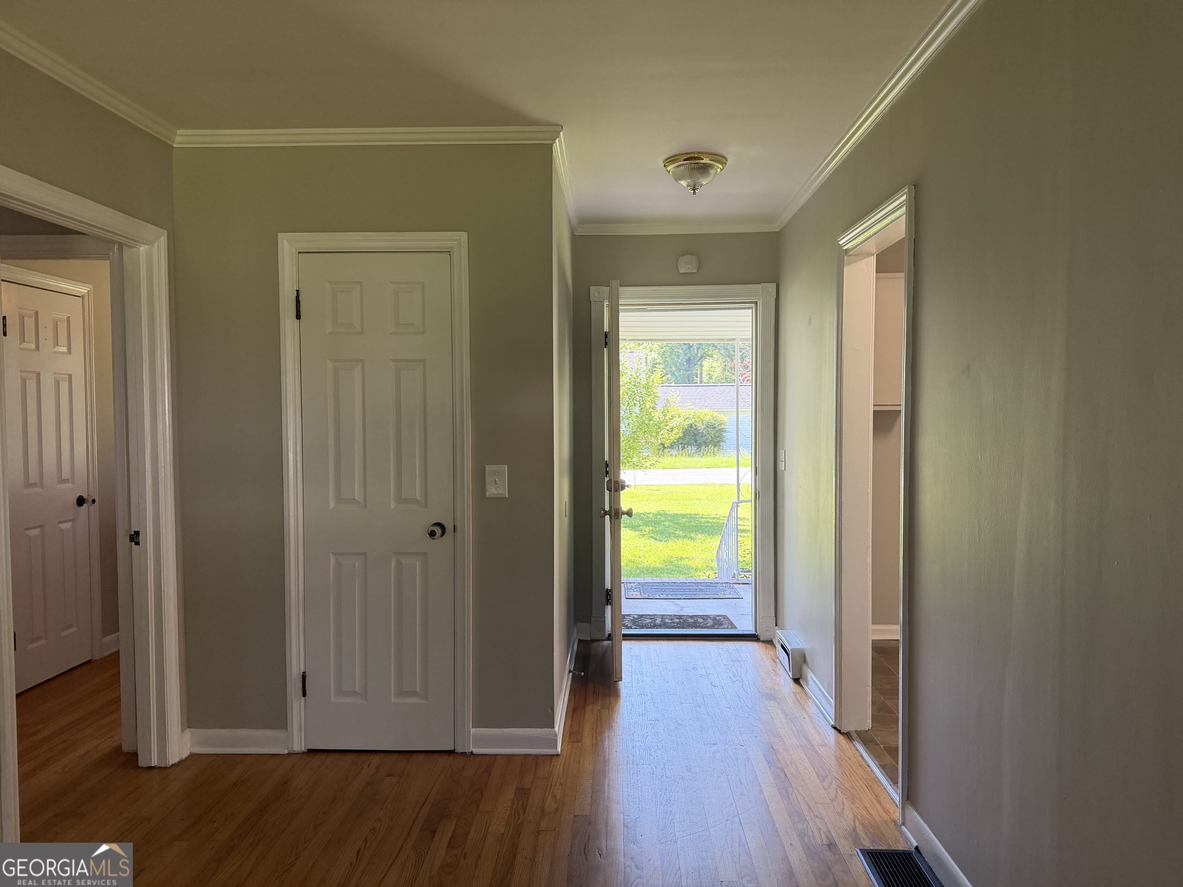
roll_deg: +0.2
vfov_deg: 56.8
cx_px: 592
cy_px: 444
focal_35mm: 24
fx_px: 820
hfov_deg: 71.6
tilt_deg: -1.1
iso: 160
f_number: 1.78
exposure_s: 1/204
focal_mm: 6.76
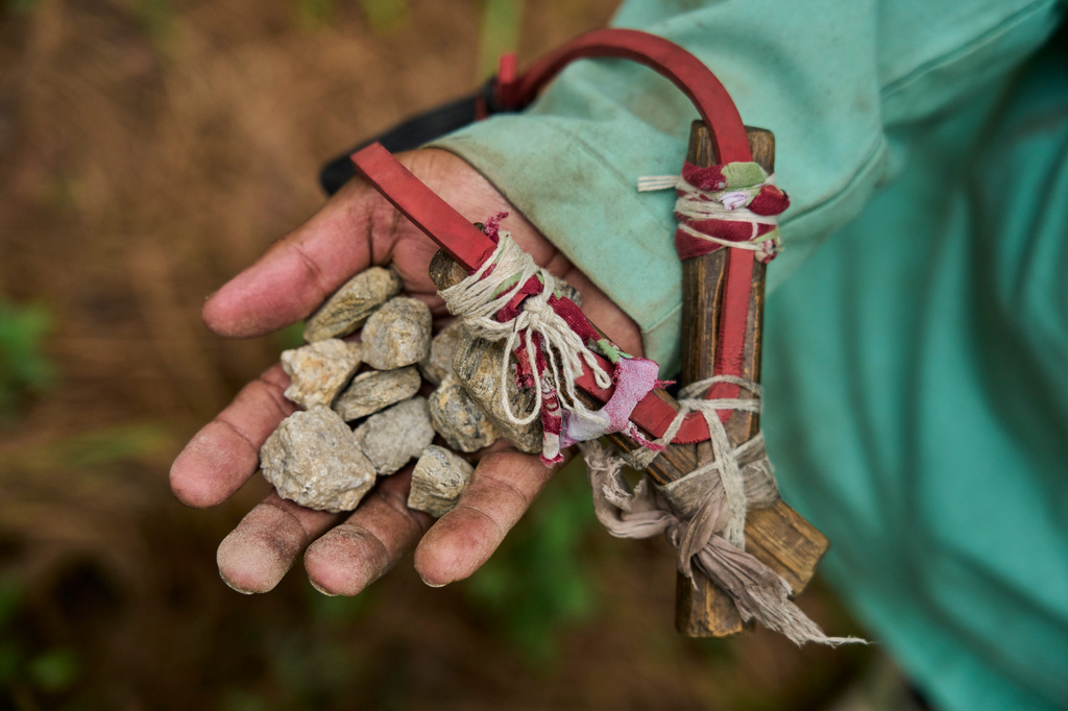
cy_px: 356
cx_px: 534
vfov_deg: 18.7
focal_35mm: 73
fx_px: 2165
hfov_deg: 27.7
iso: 500
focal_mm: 73
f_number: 4.5
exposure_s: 1/1000
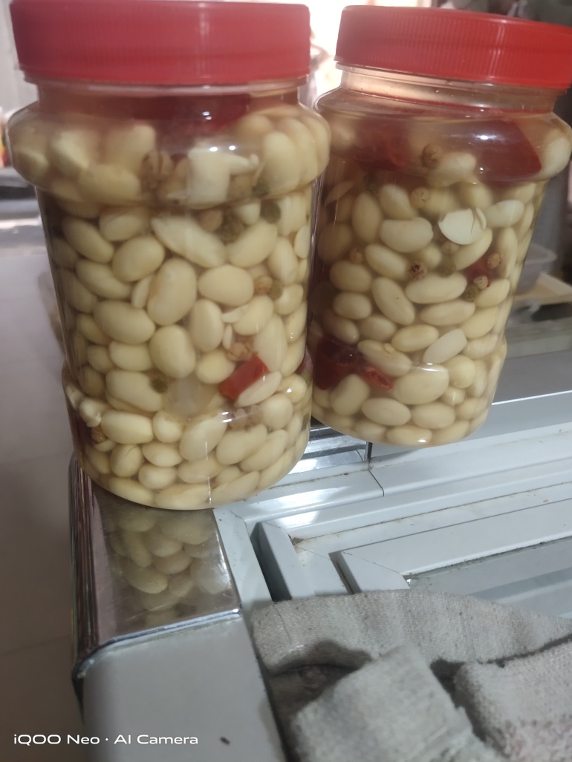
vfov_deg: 65.3
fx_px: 595
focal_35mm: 27
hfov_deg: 51.3
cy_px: 368
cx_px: 288
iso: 208
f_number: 1.79
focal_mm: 4.27
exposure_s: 1/50
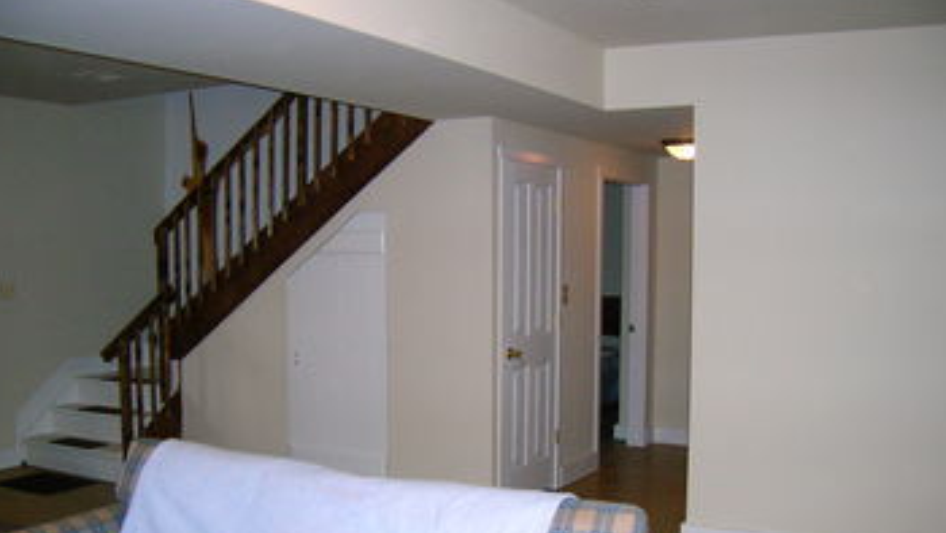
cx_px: 468
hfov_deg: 51.6
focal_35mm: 39
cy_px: 319
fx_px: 978
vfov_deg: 30.4
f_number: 2.9
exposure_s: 1/60.1
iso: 173
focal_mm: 5.7
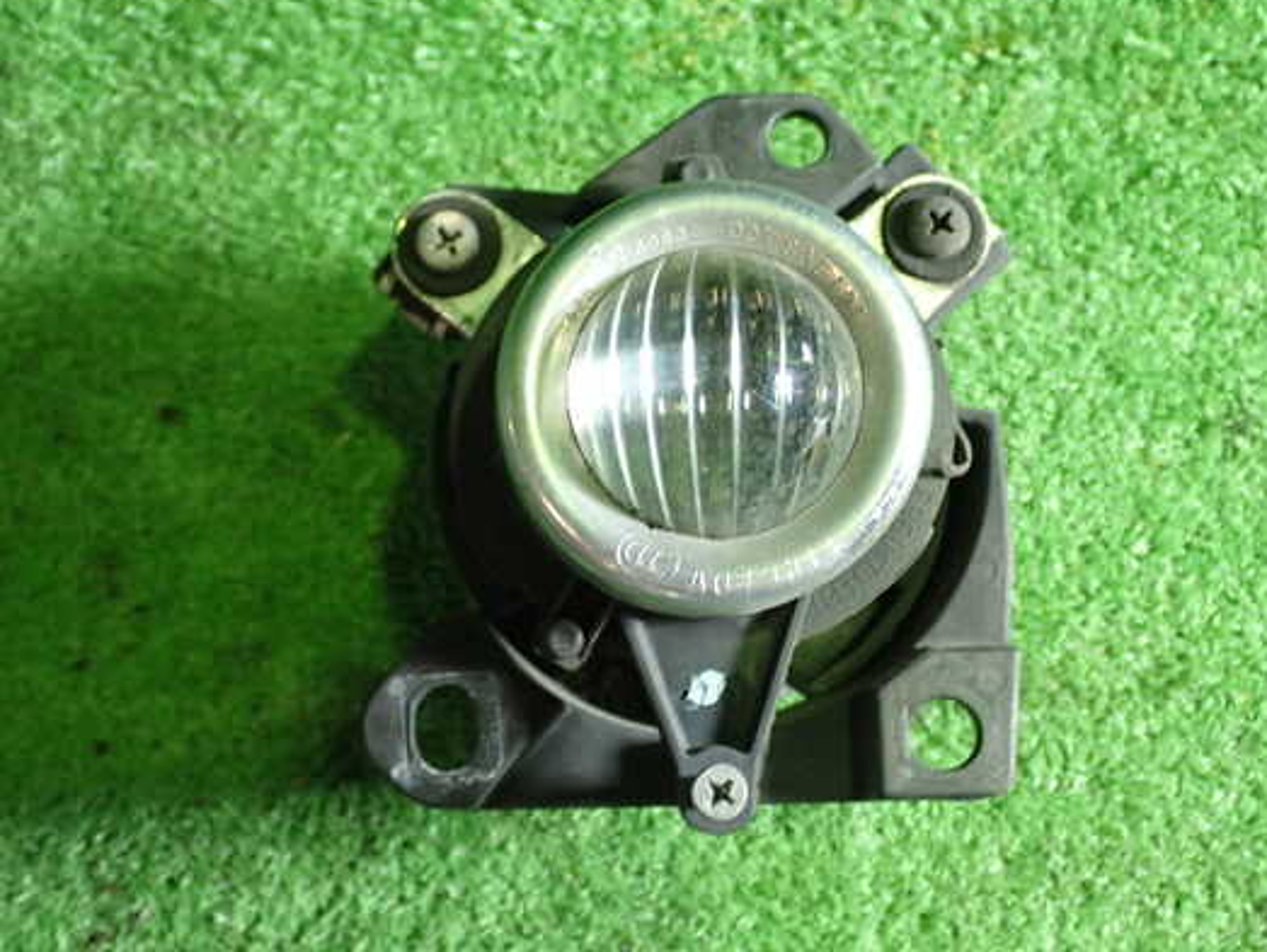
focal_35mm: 47
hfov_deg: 40.4
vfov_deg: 30.9
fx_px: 1721
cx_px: 688
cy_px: 470
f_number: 2.8
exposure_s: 1/40
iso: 500
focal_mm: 7.31
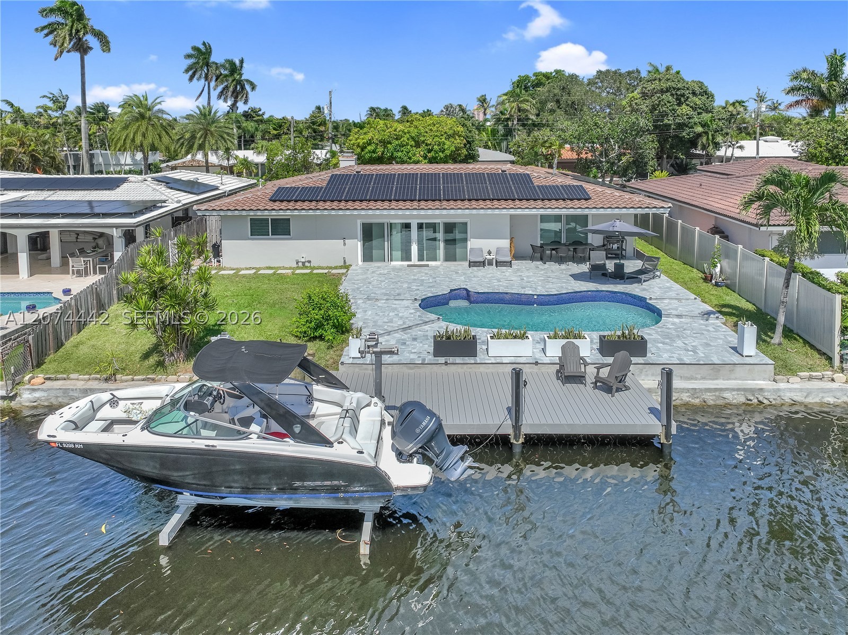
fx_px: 588
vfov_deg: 56.8
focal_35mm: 24
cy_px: 318
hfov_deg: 71.6
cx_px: 424
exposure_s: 1/4000
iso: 160
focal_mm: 12.29
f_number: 2.8
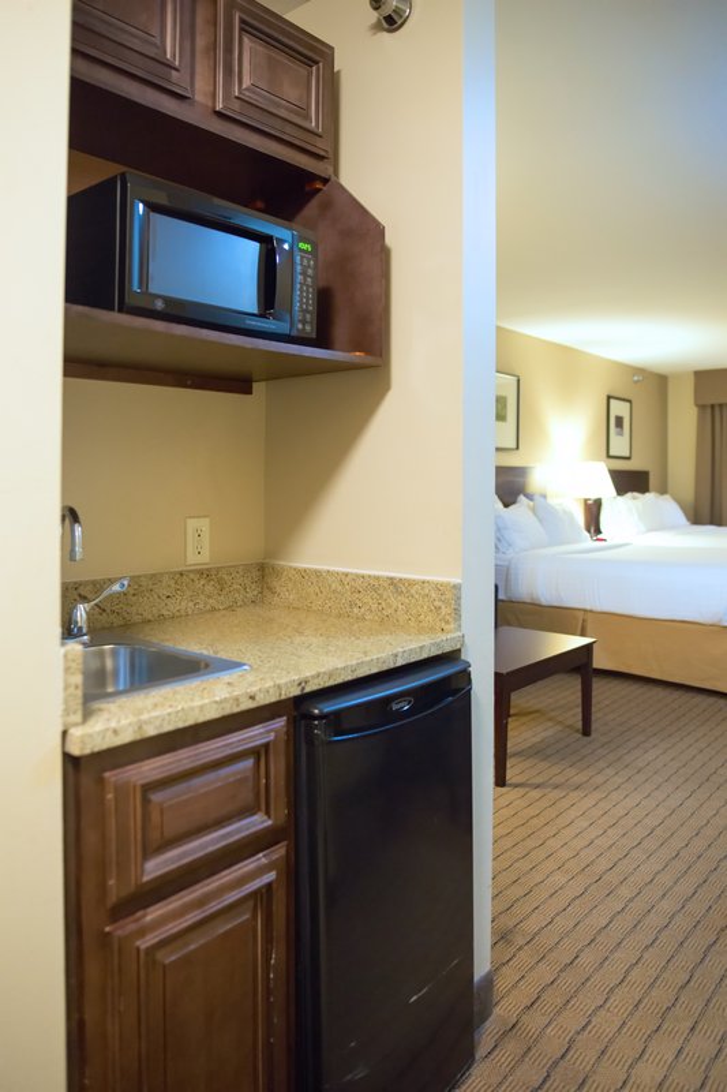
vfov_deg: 73.8
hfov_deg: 53.1
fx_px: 727
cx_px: 364
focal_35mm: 24
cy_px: 546
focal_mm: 24
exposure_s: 1/60
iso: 1600
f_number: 2.5
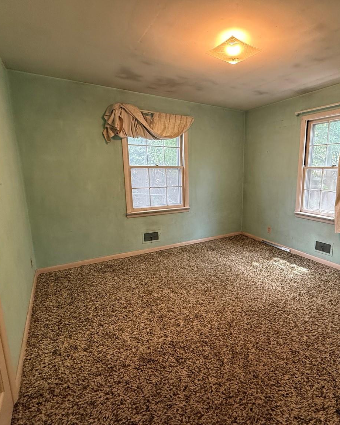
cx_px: 220
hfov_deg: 69.3
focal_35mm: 19
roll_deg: -1.0
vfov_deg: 83.3
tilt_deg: -10.8
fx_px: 239
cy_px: 215
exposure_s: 1/60
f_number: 2.2
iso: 160
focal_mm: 2.22
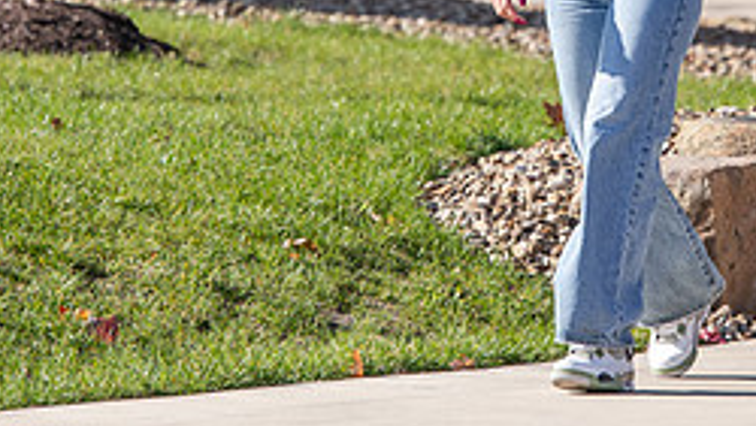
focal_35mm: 413
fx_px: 8284
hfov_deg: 5.2
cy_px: -101
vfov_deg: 2.9
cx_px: 544
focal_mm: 170
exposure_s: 1/400
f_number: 5.6
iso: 160
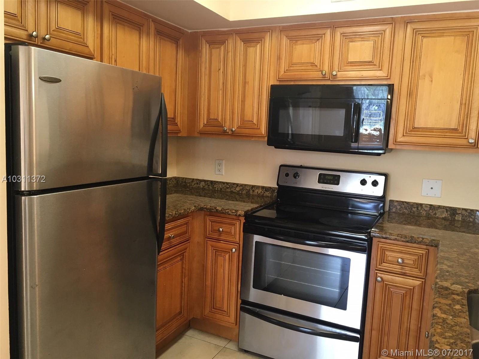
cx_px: 240
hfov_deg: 61.7
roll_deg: -3.2
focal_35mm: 29
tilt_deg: -8.1
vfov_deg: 48.2
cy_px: 180
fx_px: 401
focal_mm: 4.15
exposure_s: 1/30
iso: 100
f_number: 2.2
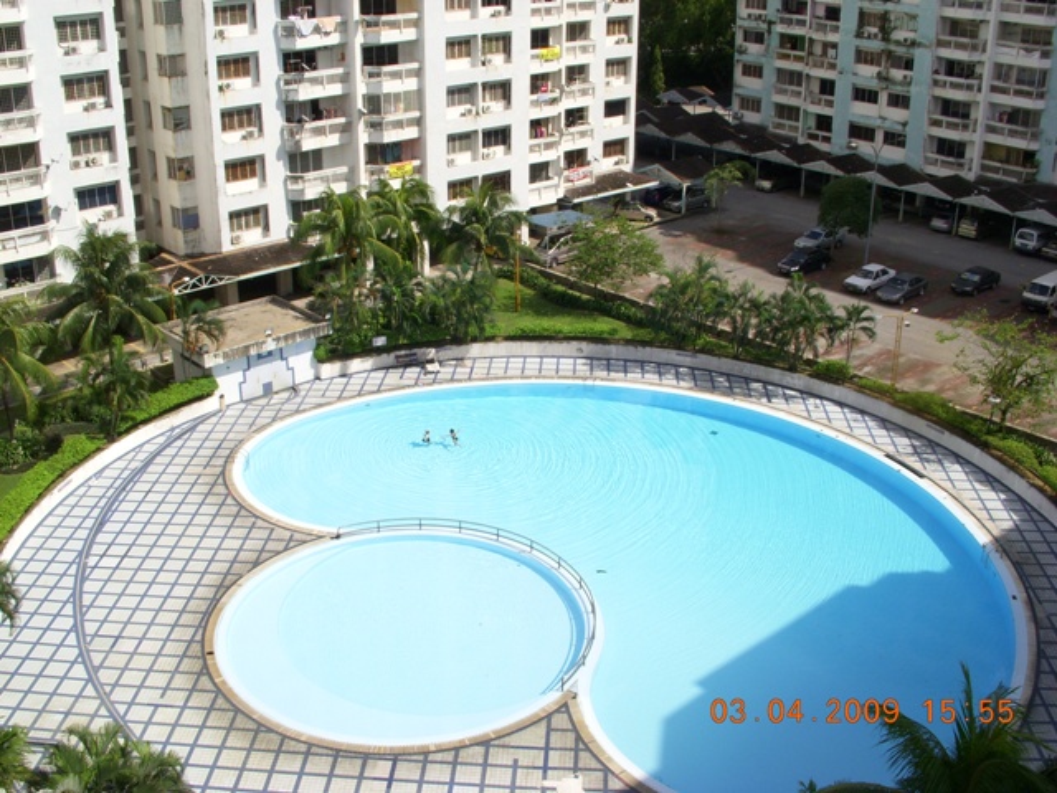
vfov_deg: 37.7
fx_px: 1160
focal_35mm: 38
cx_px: 528
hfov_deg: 49.0
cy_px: 396
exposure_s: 1/320
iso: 100
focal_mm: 6.3
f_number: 6.6
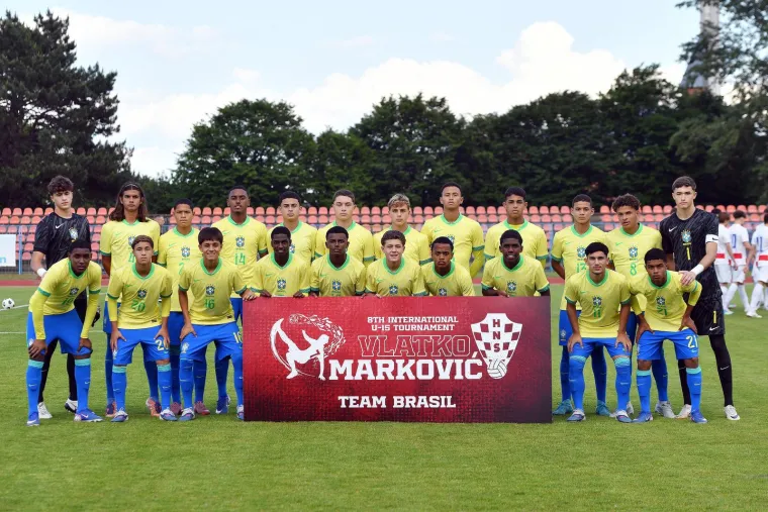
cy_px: 256
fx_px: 1920
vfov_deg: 15.2
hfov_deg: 22.6
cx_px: 384
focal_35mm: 90
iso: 280
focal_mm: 90
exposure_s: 1/1250
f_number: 6.3
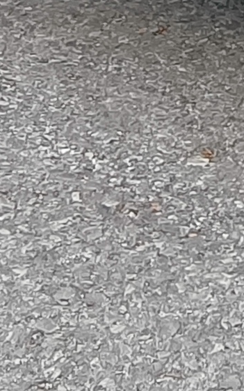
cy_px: -760
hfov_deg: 5.3
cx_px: 706
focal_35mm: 235
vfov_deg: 7.8
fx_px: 2498
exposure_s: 1/900
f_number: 1.9
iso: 421
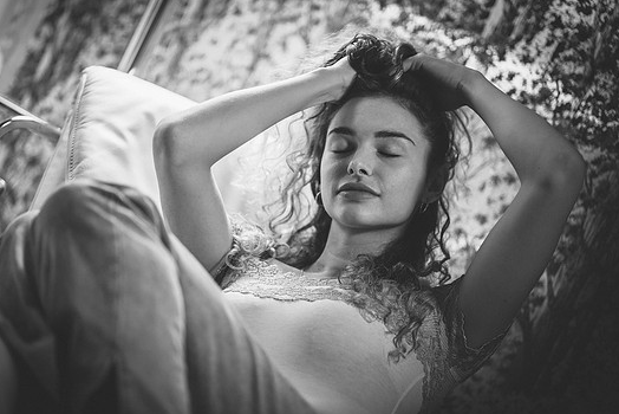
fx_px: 1617
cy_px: 215
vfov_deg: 14.6
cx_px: 287
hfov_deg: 21.7
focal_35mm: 94
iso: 320
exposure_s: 1/200
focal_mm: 85
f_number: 1.8
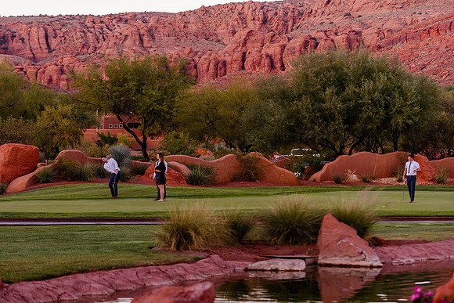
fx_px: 1602
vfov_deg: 10.8
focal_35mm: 127
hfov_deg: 16.1
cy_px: 189
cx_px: 171
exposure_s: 1/250
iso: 500
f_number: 2.8
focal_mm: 102
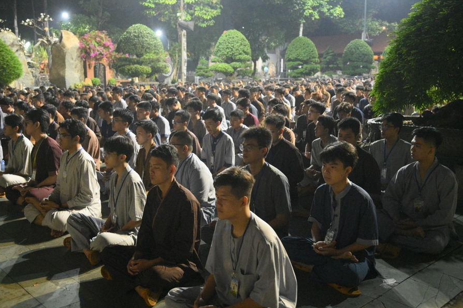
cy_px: 151
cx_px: 212
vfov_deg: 35.9
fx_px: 475
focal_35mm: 37
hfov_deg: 51.9
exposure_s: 1/80
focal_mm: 34
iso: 20000
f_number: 4
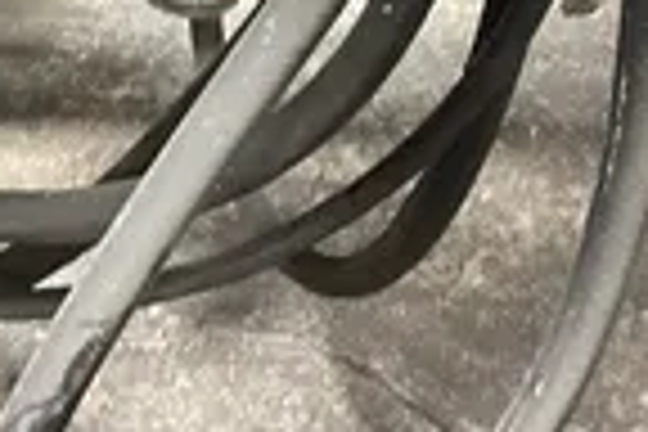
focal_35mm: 84
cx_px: 243
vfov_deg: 15.3
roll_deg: -1.4
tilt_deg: -44.1
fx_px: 1512
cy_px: -166
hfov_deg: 24.1
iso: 320
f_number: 1.8
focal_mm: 3
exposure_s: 1/34
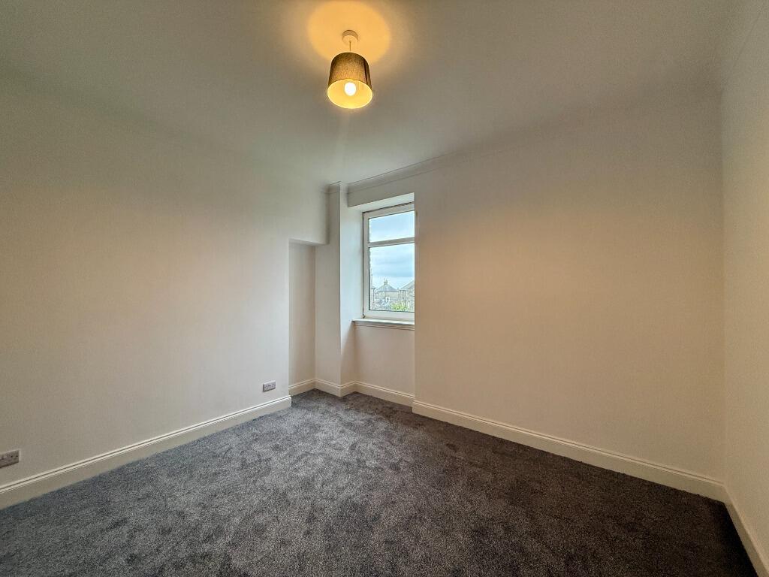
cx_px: 384
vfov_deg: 85.7
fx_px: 311
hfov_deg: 102.1
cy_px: 288
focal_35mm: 14
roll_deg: -0.4
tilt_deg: +0.4
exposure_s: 1/100
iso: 250
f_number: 2.2
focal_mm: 2.22
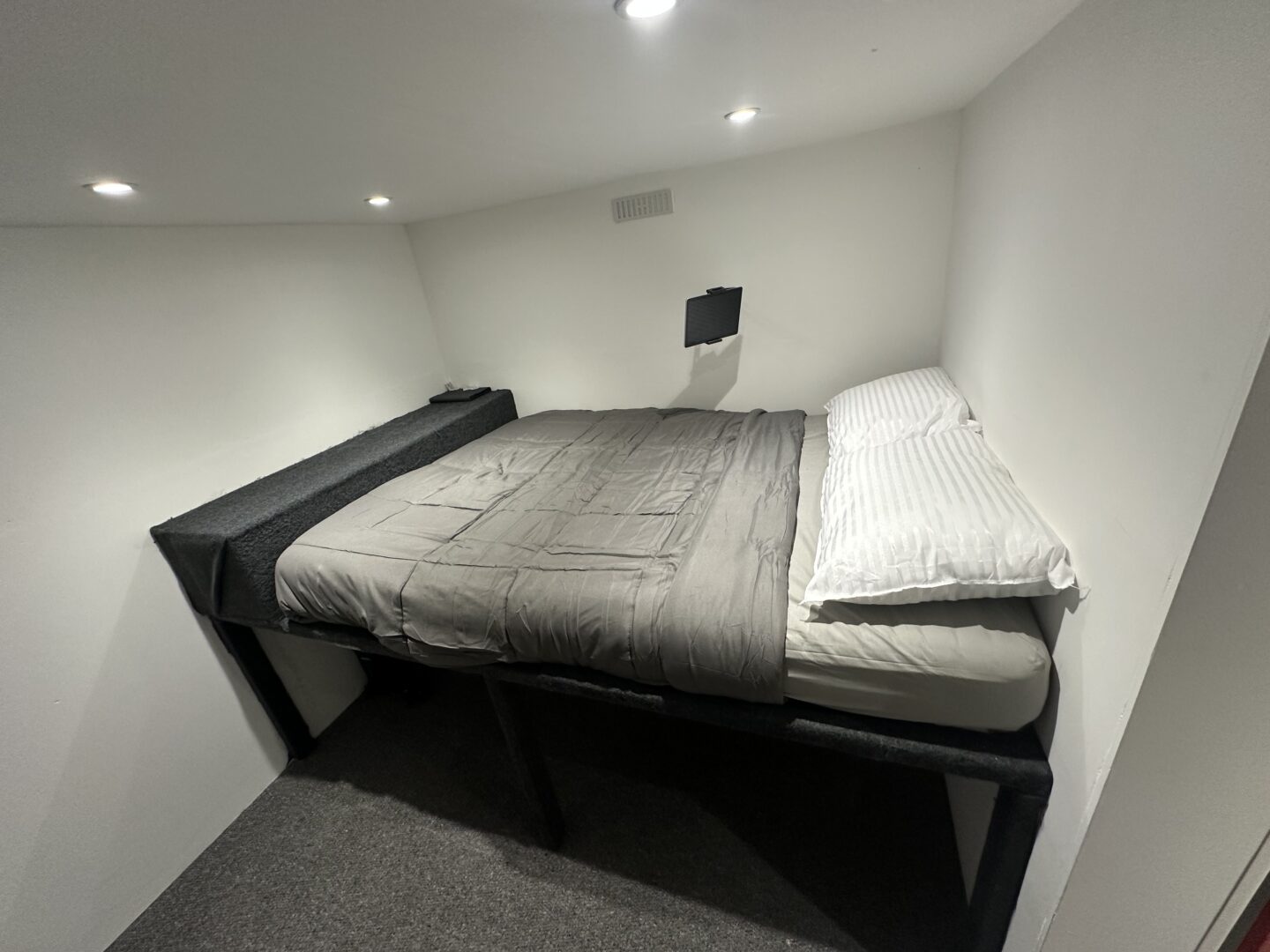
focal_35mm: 14
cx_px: 635
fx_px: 514
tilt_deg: -23.6
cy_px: 476
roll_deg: +9.2
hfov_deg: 102.1
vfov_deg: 85.7
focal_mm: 2.22
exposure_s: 1/100
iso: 200
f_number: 2.2
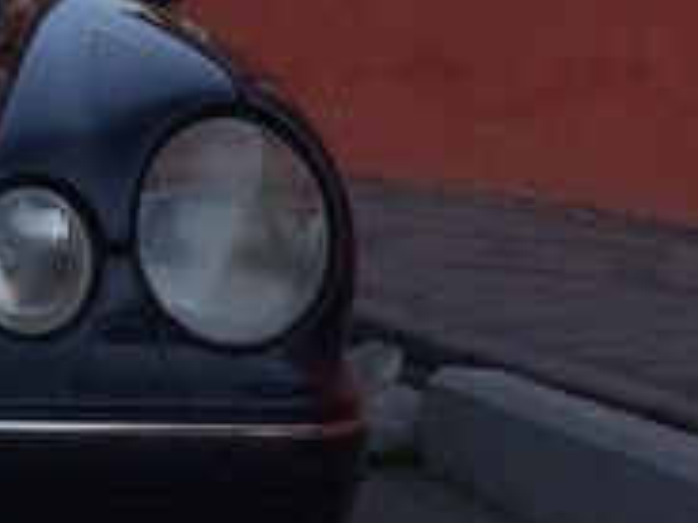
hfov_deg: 16.4
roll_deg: -1.2
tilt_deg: -5.1
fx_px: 2097
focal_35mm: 104
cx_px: -489
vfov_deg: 14.2
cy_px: 207
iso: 32
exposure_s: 1/1109
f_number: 2.2
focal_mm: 4.15
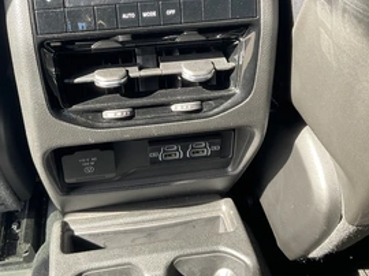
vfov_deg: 33.1
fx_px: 458
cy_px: 83
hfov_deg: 43.7
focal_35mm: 43
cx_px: 153
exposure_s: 1/122
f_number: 1.8
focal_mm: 3
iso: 50
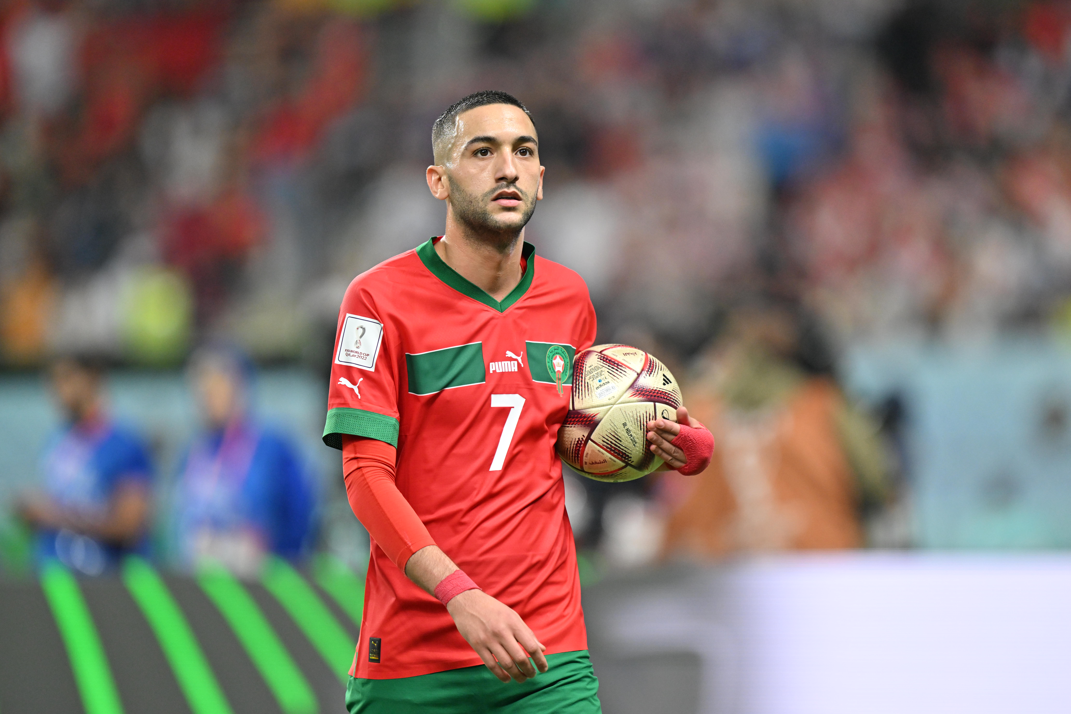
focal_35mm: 400
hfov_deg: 5.2
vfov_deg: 3.4
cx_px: 536
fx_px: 11899
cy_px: 357
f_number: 2.8
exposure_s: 1/2000
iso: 2000
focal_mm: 400
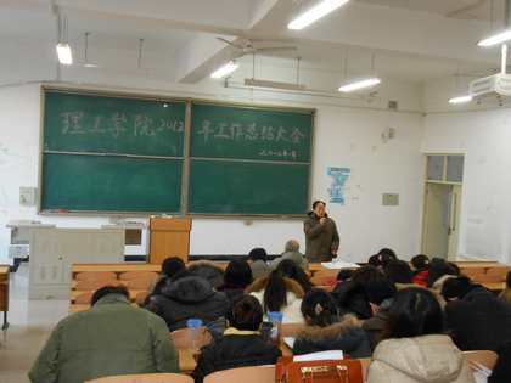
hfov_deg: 49.0
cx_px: 256
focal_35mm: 38
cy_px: 192
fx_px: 561
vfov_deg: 37.7
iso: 400
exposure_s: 1/30
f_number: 4.2
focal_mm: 6.8
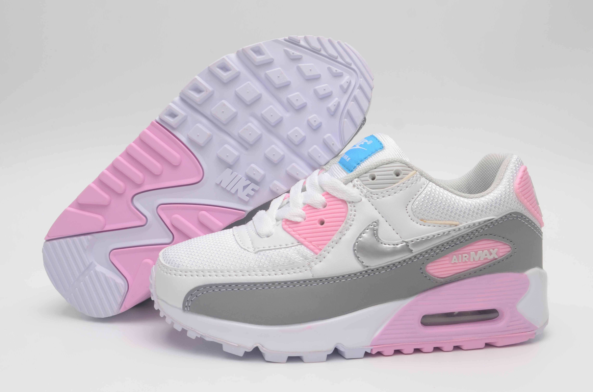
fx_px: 838
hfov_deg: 39.0
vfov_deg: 26.4
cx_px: 296
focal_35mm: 51
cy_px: 196
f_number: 8
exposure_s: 1/125
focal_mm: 34
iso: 100
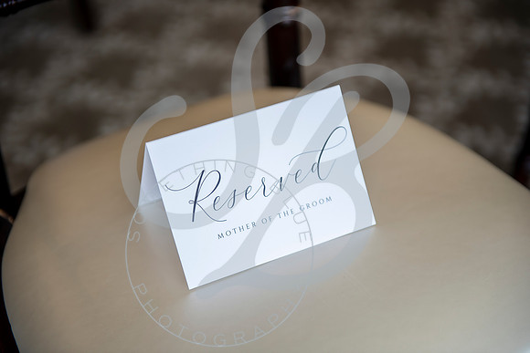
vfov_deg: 19.5
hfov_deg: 28.8
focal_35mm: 70
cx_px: 265
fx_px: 1031
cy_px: 176
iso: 100
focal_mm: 70
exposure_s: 1/160
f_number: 2.8
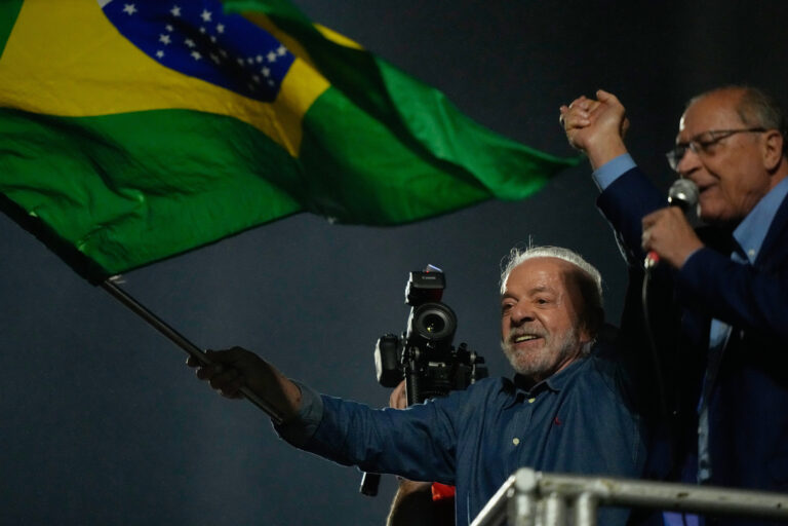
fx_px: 8755
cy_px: 263
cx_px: 394
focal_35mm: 400
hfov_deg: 5.2
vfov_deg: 3.4
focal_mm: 400
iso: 8000
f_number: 2.8
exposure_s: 1/500
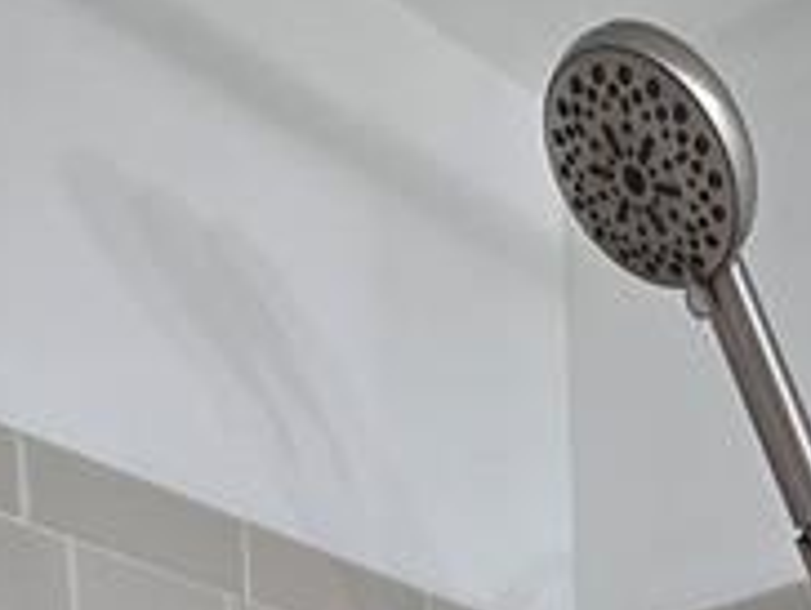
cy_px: 1619
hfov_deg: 25.2
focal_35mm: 73
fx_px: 1713
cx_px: 829
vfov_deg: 12.9
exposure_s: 1/60
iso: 100
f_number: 2.2
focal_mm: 2.2
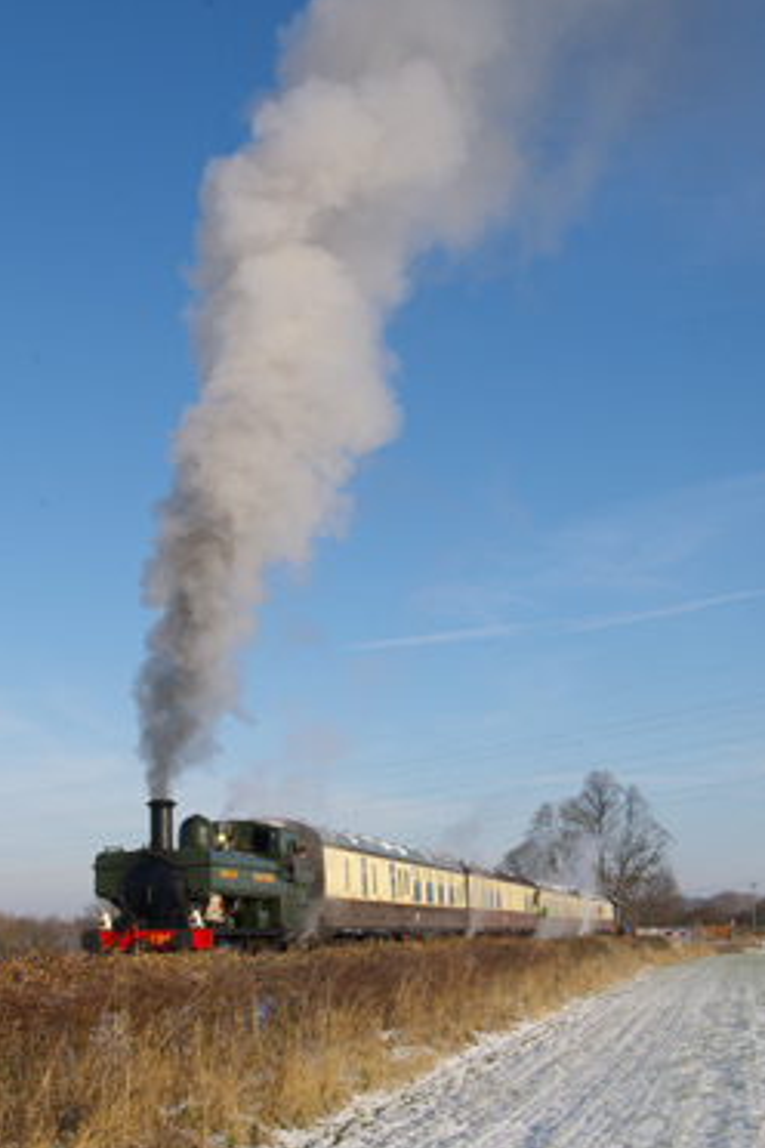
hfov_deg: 28.6
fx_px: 1498
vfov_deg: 41.9
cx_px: 353
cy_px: 611
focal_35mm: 47
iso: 200
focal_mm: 26
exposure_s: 1/125
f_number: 16
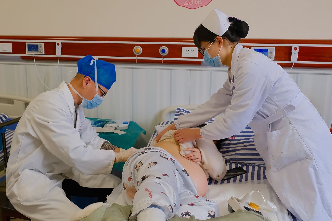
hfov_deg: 61.9
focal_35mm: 30
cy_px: 110
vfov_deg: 43.6
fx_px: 277
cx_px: 166
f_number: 4.5
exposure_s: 1/500
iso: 2500
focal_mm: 20
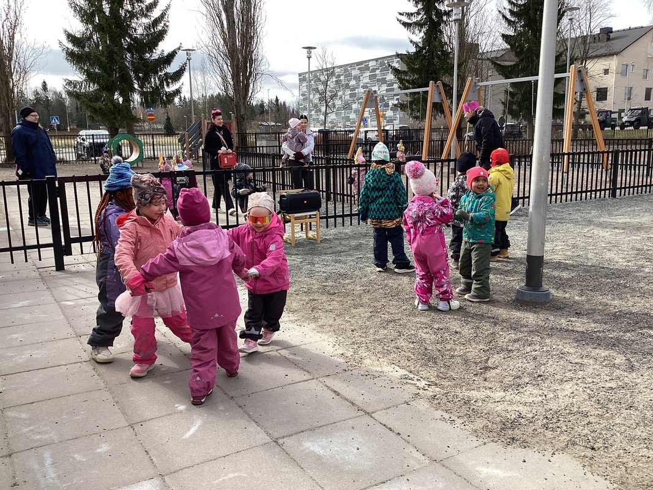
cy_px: 245
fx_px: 585
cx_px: 326
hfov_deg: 58.4
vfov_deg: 45.4
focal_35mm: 31
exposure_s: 1/631
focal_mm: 3.3
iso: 25
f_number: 2.4
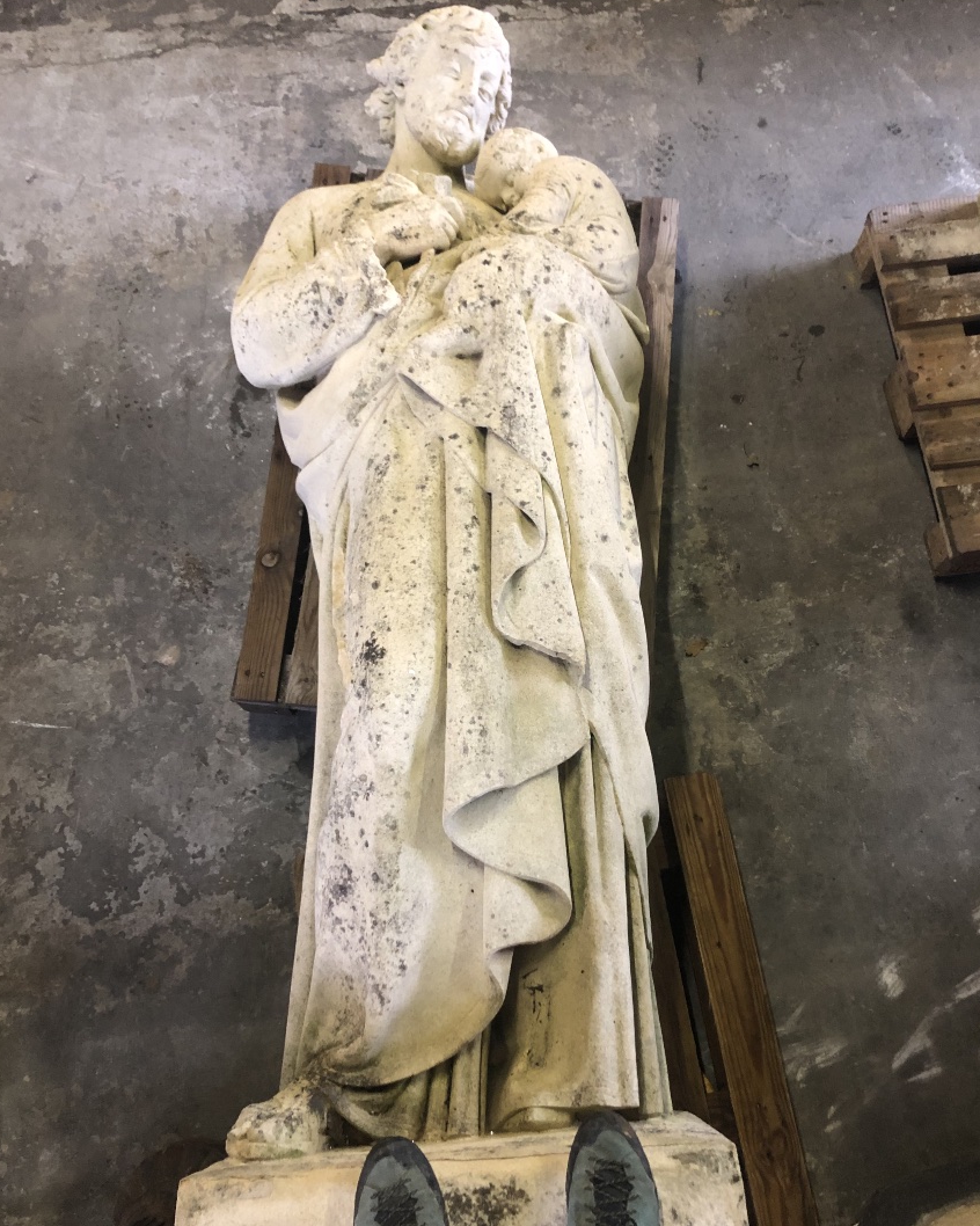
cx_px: 510
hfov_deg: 47.1
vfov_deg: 57.2
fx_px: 1124
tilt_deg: -73.8
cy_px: 642
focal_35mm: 31
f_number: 1.8
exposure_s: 1/9
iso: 100
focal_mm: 4
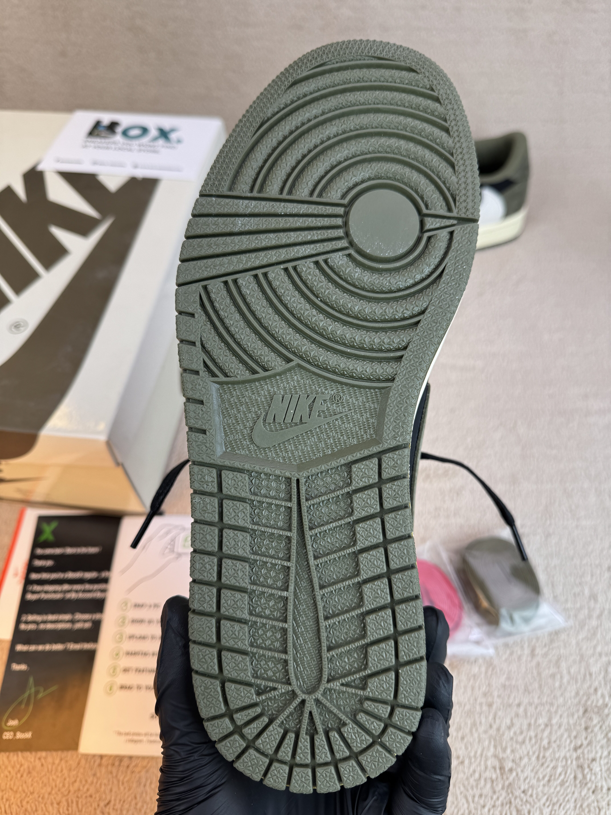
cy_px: 408
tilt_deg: -54.3
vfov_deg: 71.6
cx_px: 306
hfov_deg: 56.8
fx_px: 565
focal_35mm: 24
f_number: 1.78
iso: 80
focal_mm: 6.76
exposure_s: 1/645
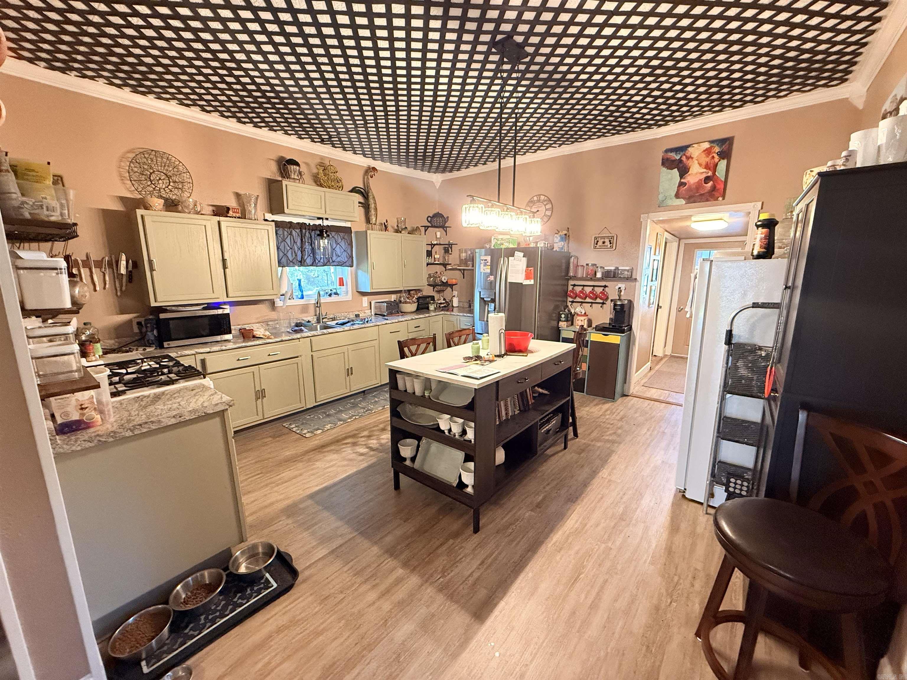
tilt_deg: -10.2
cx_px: 454
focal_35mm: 14
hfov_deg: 102.1
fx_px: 367
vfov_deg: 85.7
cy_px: 340
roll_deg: -0.1
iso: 640
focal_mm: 2.22
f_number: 2.2
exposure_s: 1/60
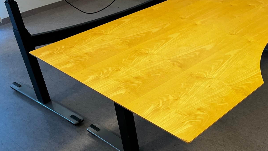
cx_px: 211
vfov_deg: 24.9
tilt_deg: -35.3
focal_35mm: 48
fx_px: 341
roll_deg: +0.7
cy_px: 94
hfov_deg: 41.2
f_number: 1.6
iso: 80
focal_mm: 5.1
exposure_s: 1/100
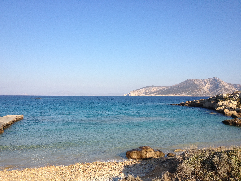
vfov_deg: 40.7
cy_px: 90
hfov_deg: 52.6
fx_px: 244
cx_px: 120
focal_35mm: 35
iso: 50
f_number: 2.4
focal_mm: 4.28
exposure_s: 1/1381
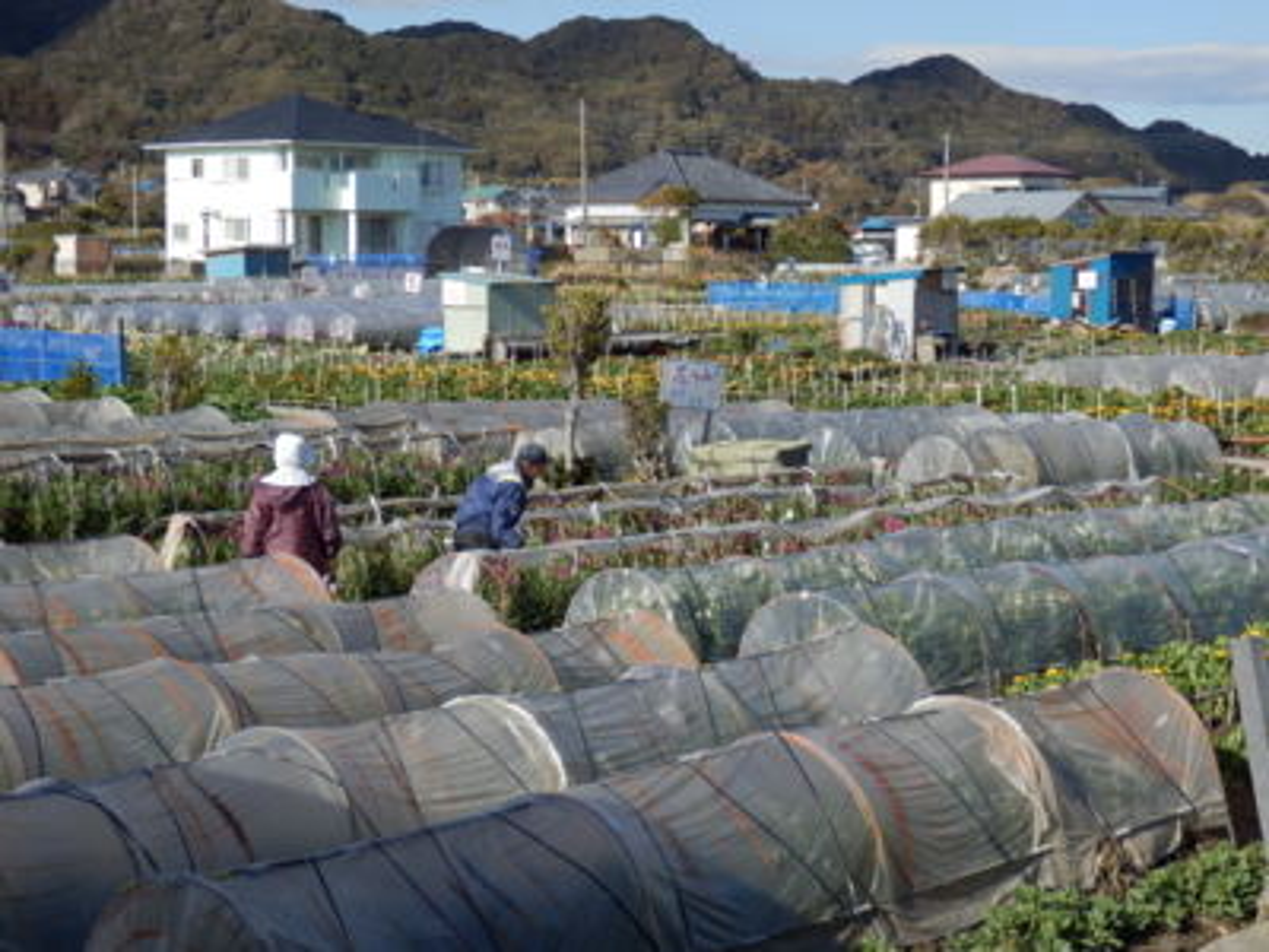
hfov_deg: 29.4
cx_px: 634
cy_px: 476
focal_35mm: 66
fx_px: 2420
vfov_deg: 22.3
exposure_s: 1/640
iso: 80
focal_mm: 11.9
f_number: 4.4
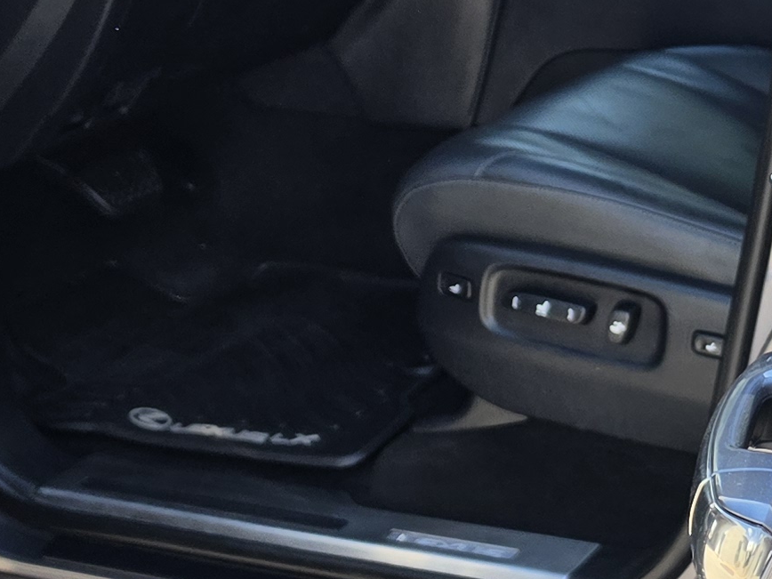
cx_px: 821
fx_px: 2364
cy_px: 159
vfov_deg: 13.9
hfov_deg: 18.0
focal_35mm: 106
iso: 64
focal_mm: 6.5
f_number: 1.4
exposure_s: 1/2937
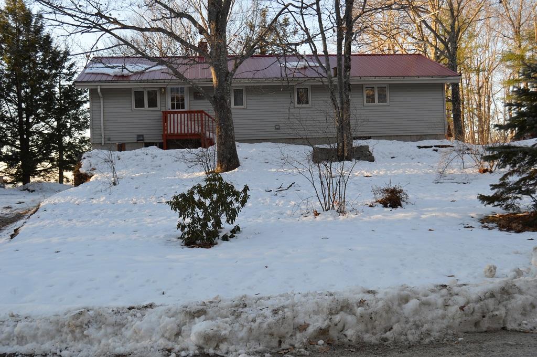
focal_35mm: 39
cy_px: 178
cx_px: 268
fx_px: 581
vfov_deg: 34.1
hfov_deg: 49.6
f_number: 5.6
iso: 180
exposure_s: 1/125
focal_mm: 26
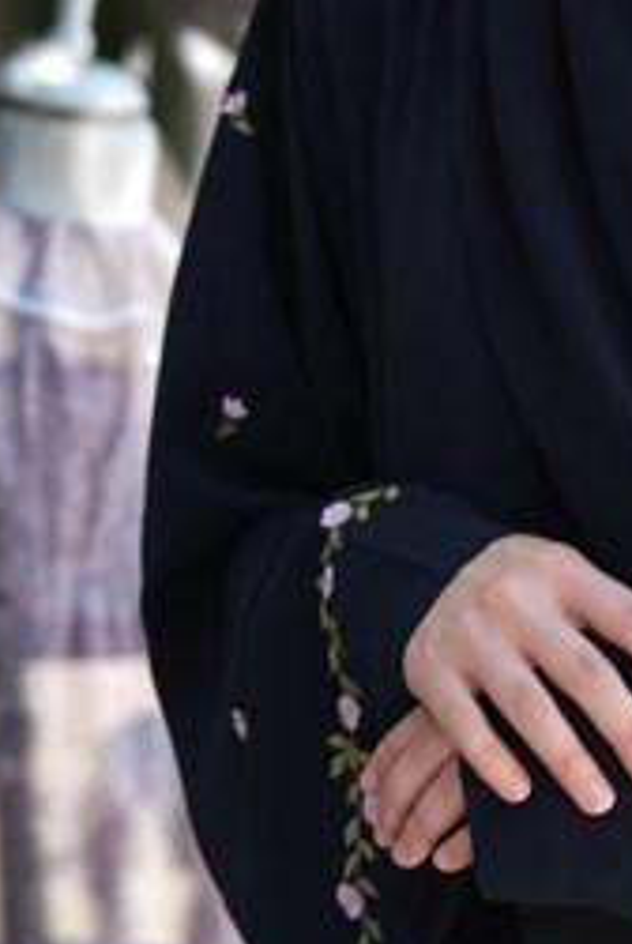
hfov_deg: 7.7
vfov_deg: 11.5
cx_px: 651
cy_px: 673
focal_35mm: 179
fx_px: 4700
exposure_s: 1/170
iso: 64
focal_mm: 50
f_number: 3.2
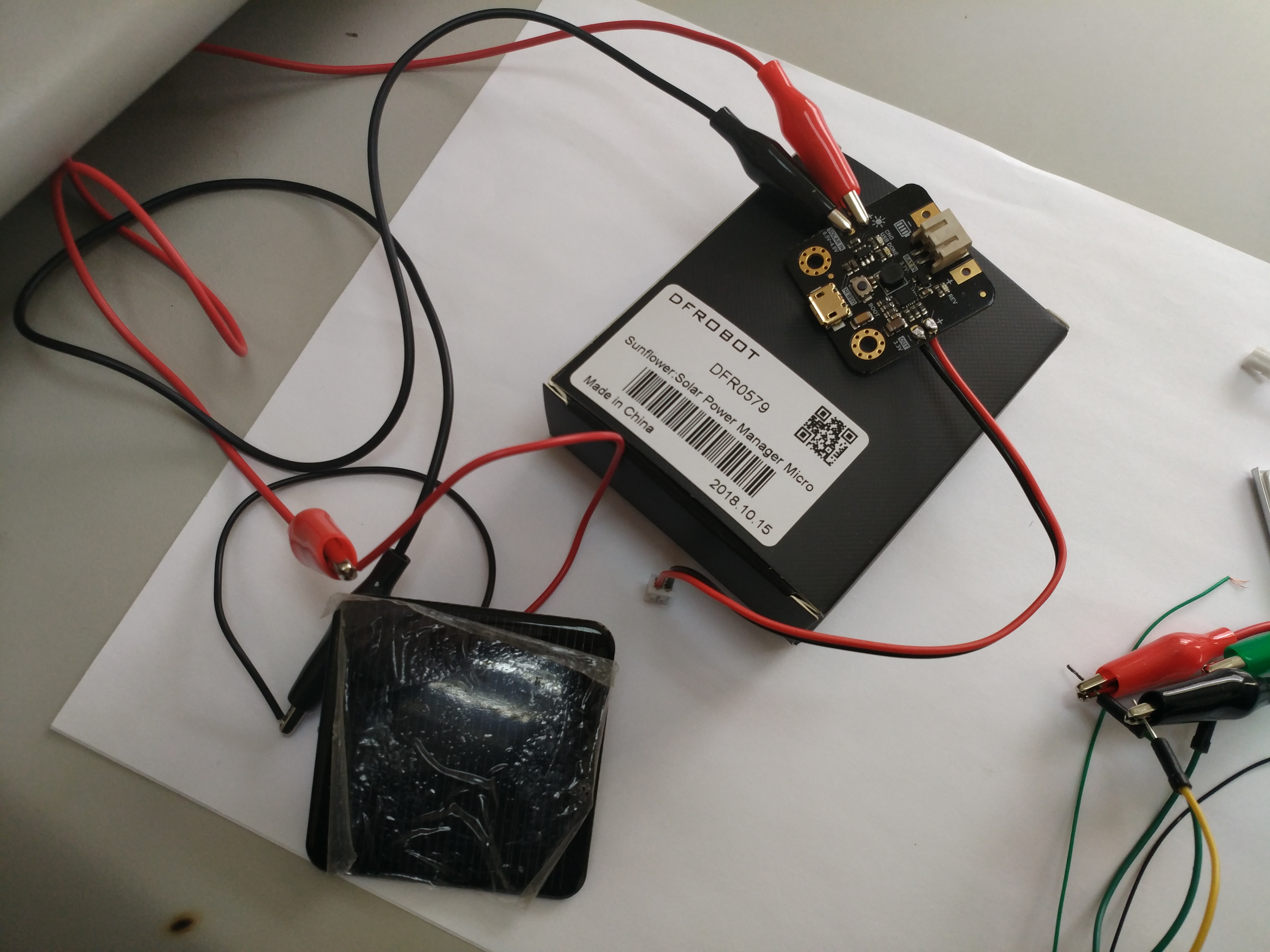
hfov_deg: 65.3
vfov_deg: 51.4
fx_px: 991
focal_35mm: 27
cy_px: 476
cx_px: 635
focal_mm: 4.73
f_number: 2.2
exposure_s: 1/33
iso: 160
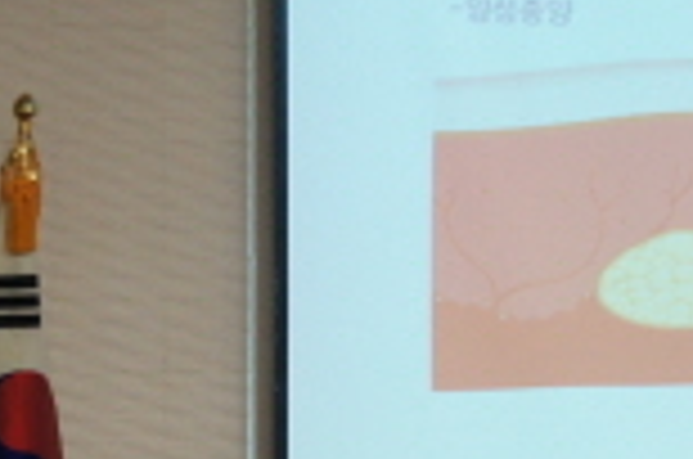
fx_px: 3247
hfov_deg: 12.2
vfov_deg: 8.1
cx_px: 364
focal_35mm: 169
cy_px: 252
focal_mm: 28
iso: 1000
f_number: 4
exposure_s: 1/50
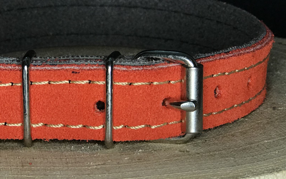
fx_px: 1177
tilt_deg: -15.9
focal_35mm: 151
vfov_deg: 8.7
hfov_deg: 13.8
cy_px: 103
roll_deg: +0.8
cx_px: 77
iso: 32
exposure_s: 1/50
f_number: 2.8
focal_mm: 6.6
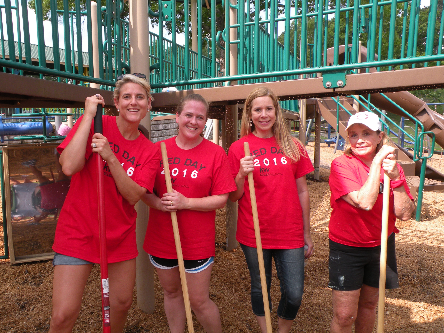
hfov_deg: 55.4
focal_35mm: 33
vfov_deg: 42.9
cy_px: 166
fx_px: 423
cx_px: 222
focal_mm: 5.8
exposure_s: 1/135
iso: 64
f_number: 5.6
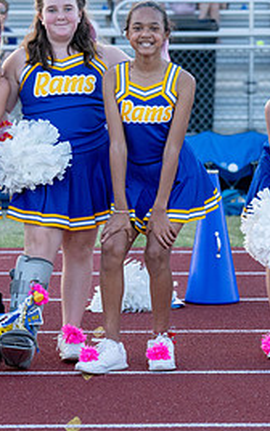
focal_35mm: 169
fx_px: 1985
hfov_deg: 7.8
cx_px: 227
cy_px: 143
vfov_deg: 12.4
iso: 1000
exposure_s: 1/1250
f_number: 2.8
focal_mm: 70
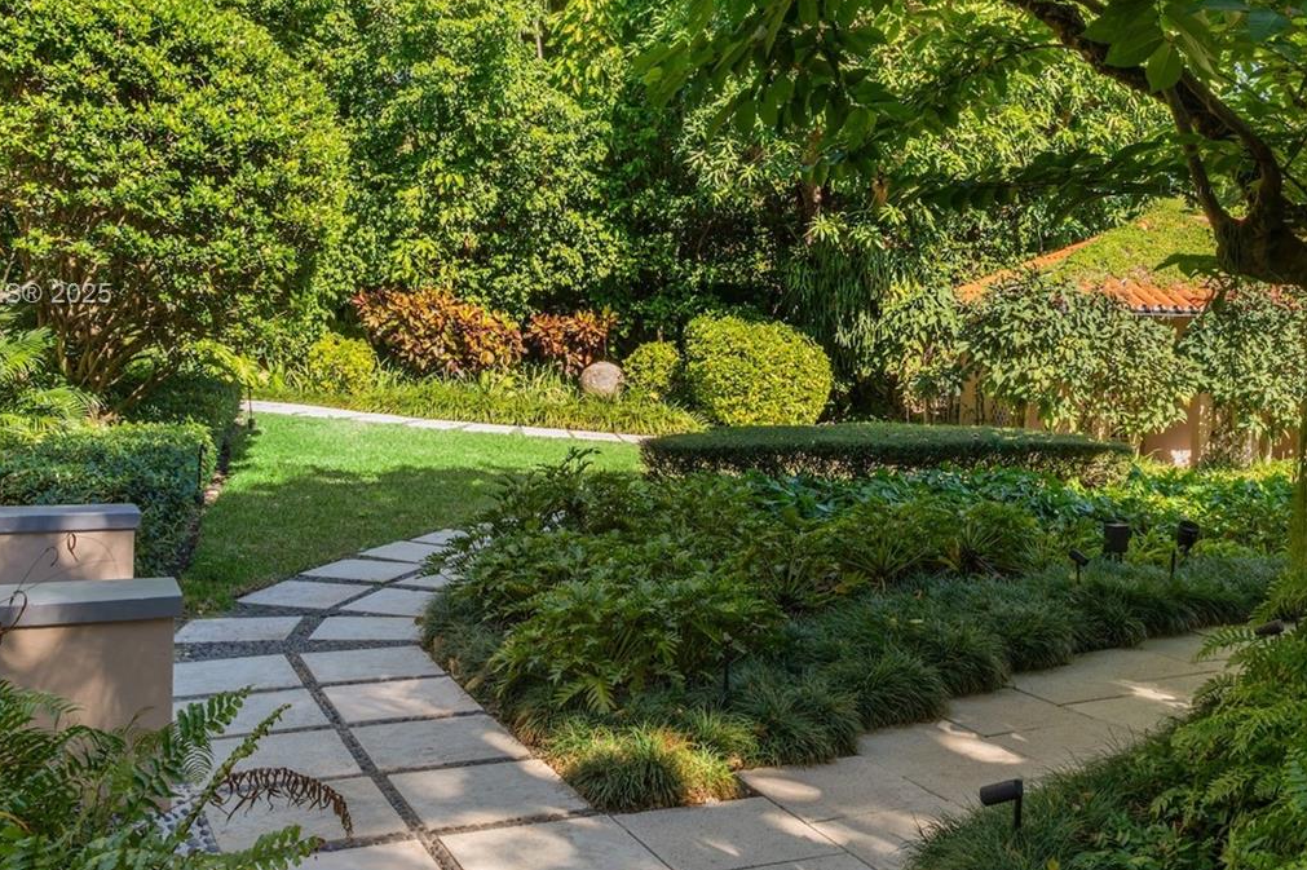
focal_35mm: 38
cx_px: 733
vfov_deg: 34.7
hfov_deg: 50.6
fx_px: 1379
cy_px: 296
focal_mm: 24
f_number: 11
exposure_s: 1/20
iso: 100
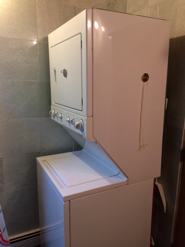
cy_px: 124
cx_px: 92
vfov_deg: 61.7
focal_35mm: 29
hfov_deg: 48.2
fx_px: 207
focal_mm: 4.15
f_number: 2.2
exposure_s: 1/30
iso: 160
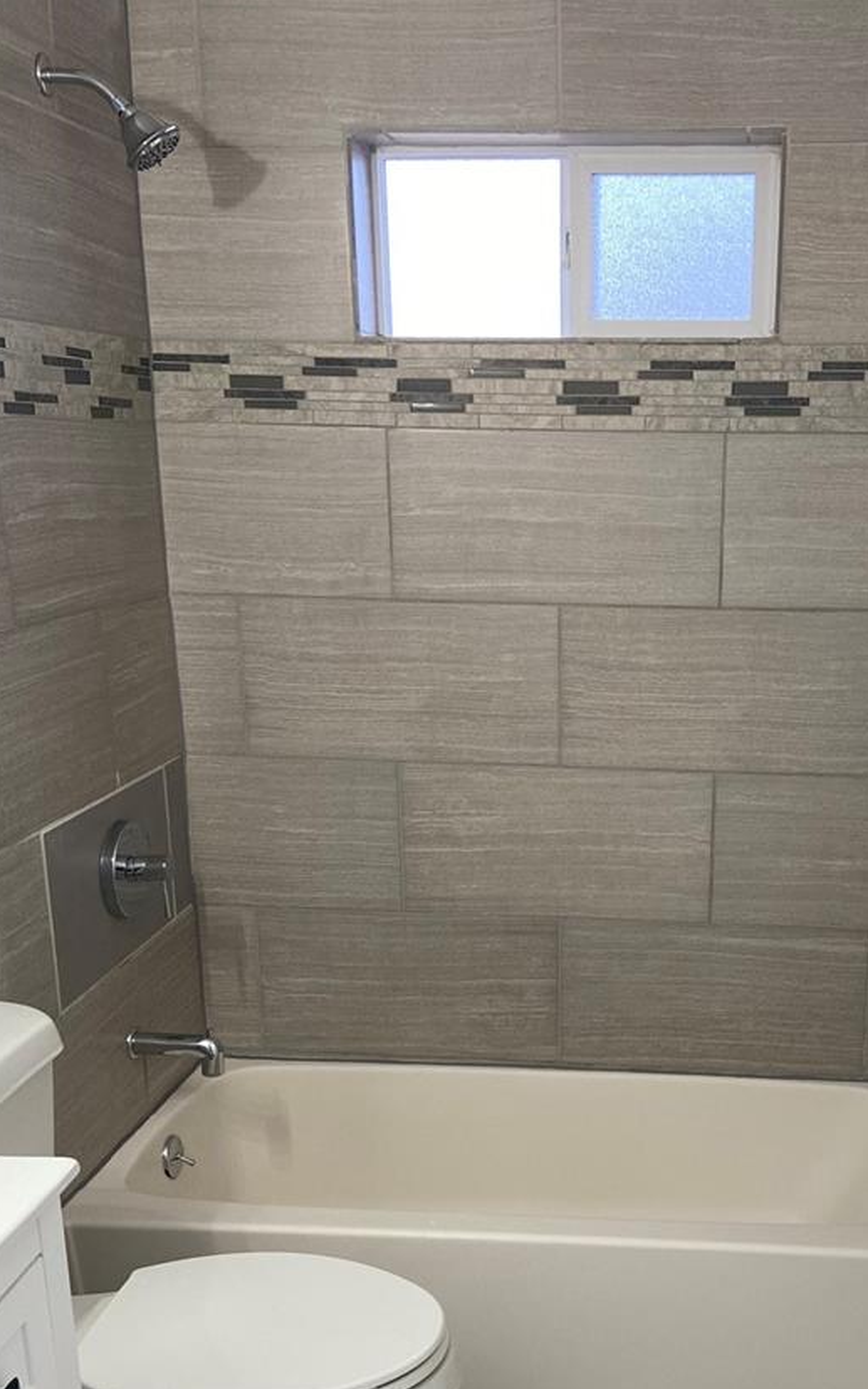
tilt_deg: -16.3
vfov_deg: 48.4
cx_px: 611
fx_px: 1514
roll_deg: -0.7
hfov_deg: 31.6
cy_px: 939
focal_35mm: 40
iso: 80
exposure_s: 1/120
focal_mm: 4.25
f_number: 1.8
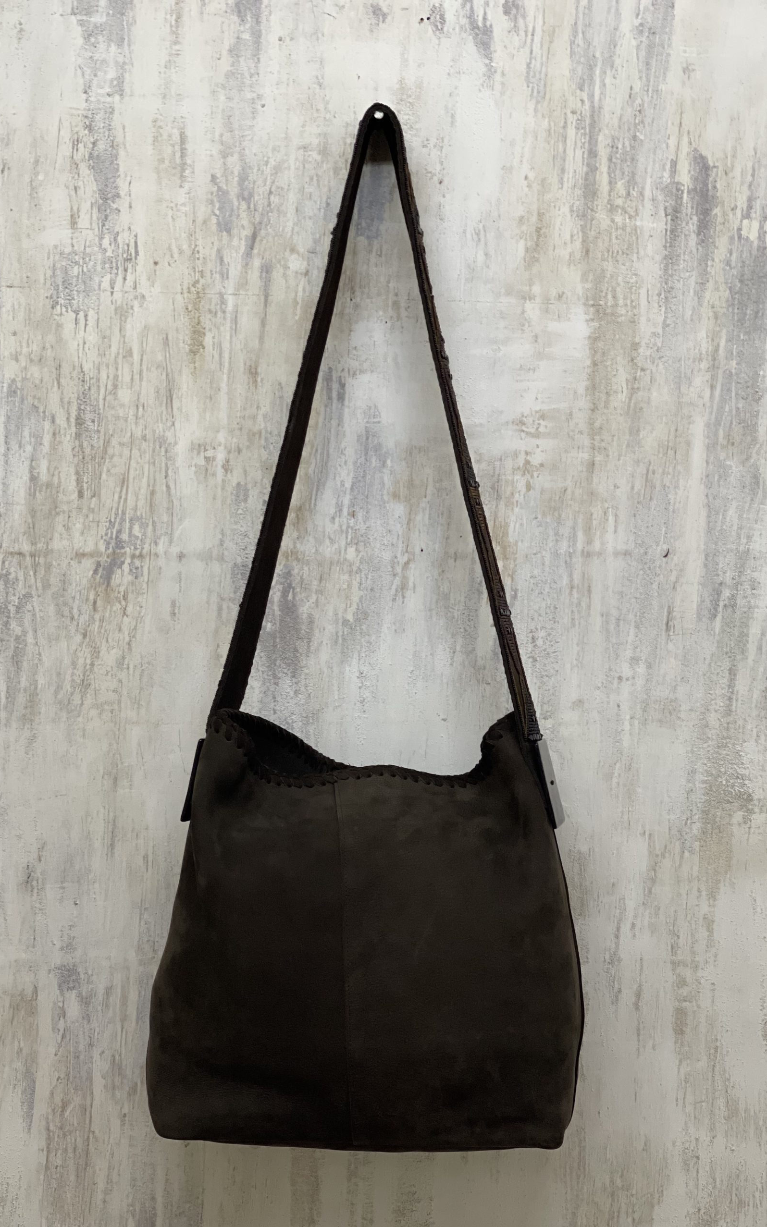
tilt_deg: -4.1
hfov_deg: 19.1
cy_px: 614
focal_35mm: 68
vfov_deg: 30.2
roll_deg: -0.1
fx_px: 2275
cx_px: 387
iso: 250
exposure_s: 1/69
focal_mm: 7.5
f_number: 2.2
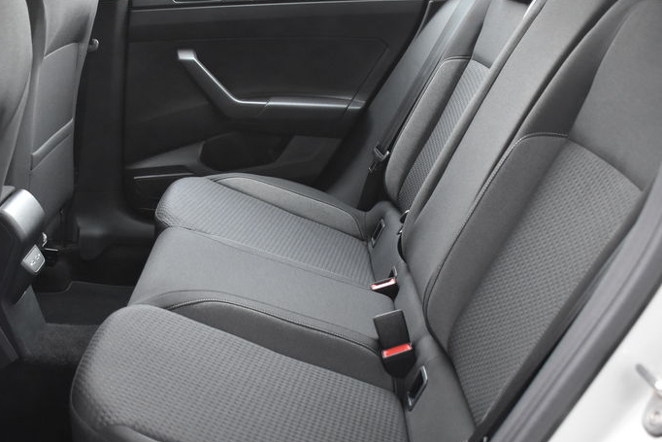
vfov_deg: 30.5
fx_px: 809
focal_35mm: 44
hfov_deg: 44.1
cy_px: 252
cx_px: 247
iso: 1800
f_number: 3.5
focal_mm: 20
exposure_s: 1/60
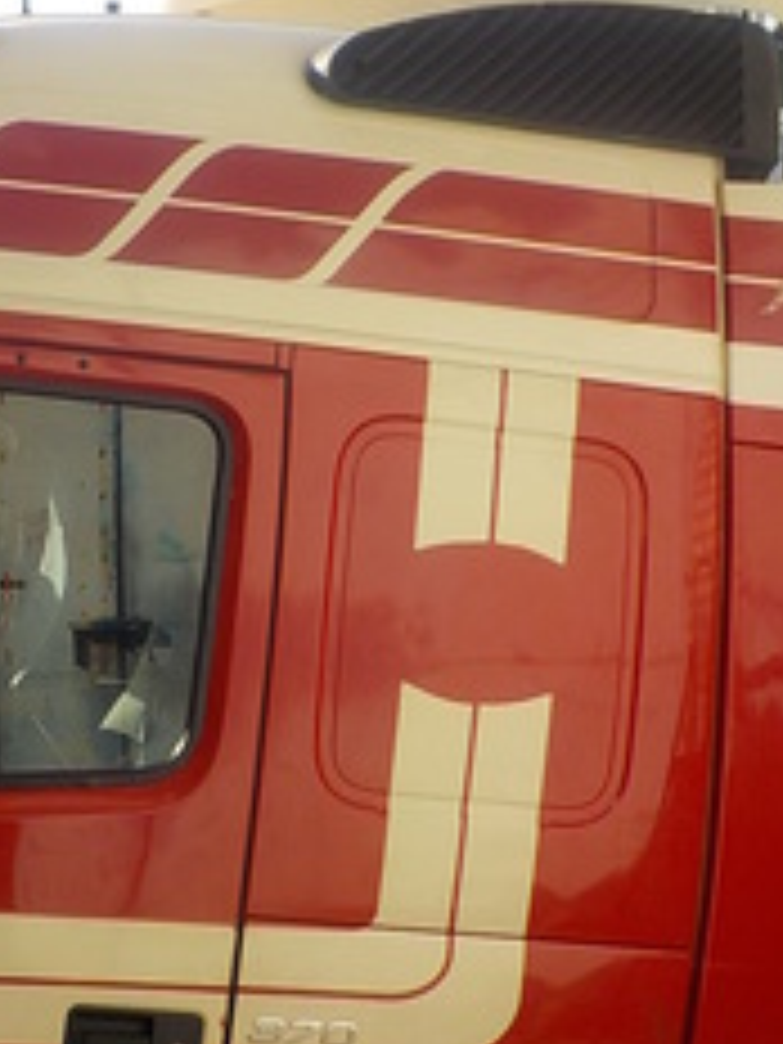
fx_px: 1870
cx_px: 171
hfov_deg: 23.3
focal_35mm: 62
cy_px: 572
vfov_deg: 31.2
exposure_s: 1/400
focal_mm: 4.1
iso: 125
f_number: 3.3
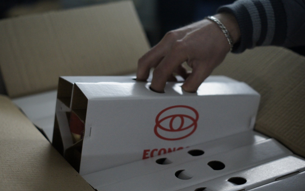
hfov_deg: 26.8
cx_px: 152
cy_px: 96
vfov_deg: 16.9
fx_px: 640
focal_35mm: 77
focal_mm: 50
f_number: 2.2
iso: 1600
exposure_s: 1/160
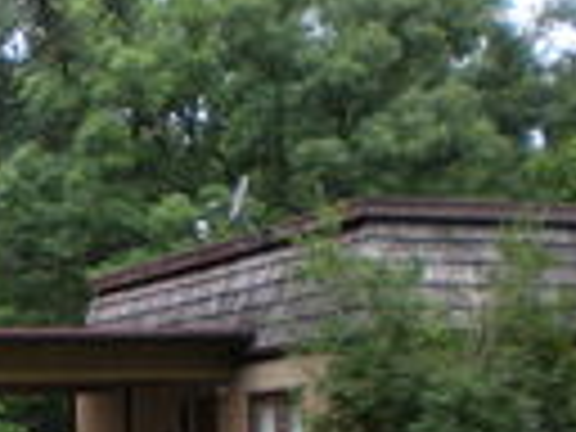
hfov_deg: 17.0
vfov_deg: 13.3
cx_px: -166
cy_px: 504
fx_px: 1814
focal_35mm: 109
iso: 73
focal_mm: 6.3
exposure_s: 1/55
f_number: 3.1
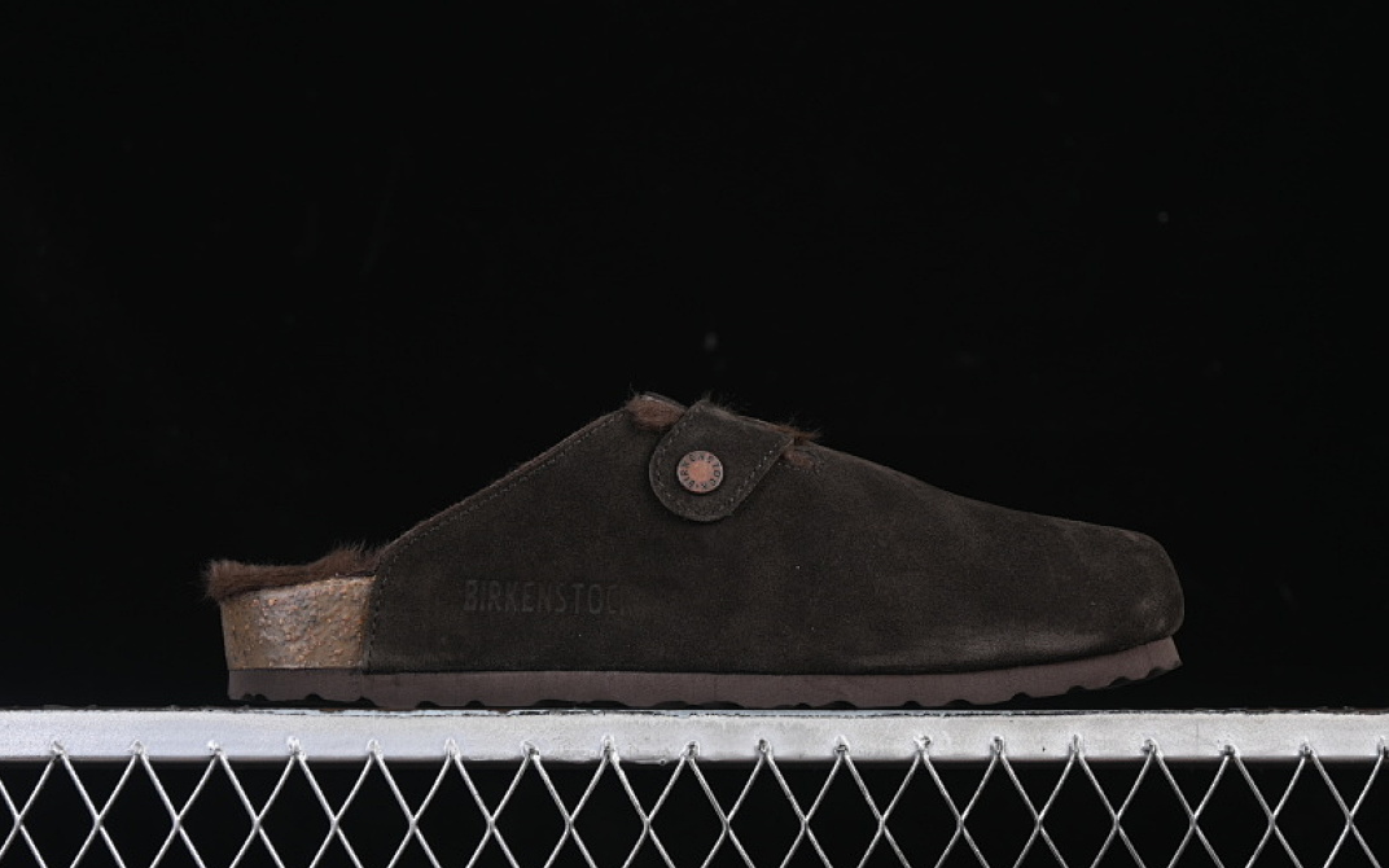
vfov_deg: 16.9
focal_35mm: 77
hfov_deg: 26.8
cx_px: 694
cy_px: 418
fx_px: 2915
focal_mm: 50
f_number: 6.3
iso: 160
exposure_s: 1/60
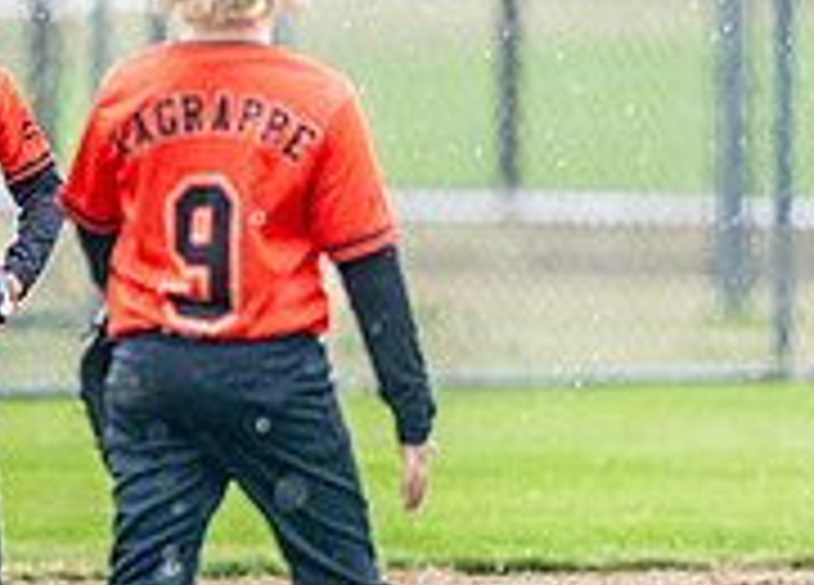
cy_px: 172
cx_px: -168
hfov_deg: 2.5
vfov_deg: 1.8
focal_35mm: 809
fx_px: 18738
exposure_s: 1/1000
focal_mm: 200
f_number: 2.8
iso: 1600
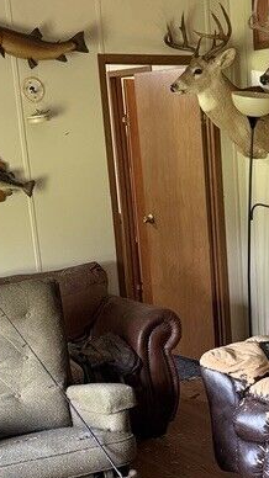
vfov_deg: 30.1
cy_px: 355
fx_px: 876
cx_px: 280
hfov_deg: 17.0
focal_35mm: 69
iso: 320
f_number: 1.78
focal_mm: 6.76
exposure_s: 1/60
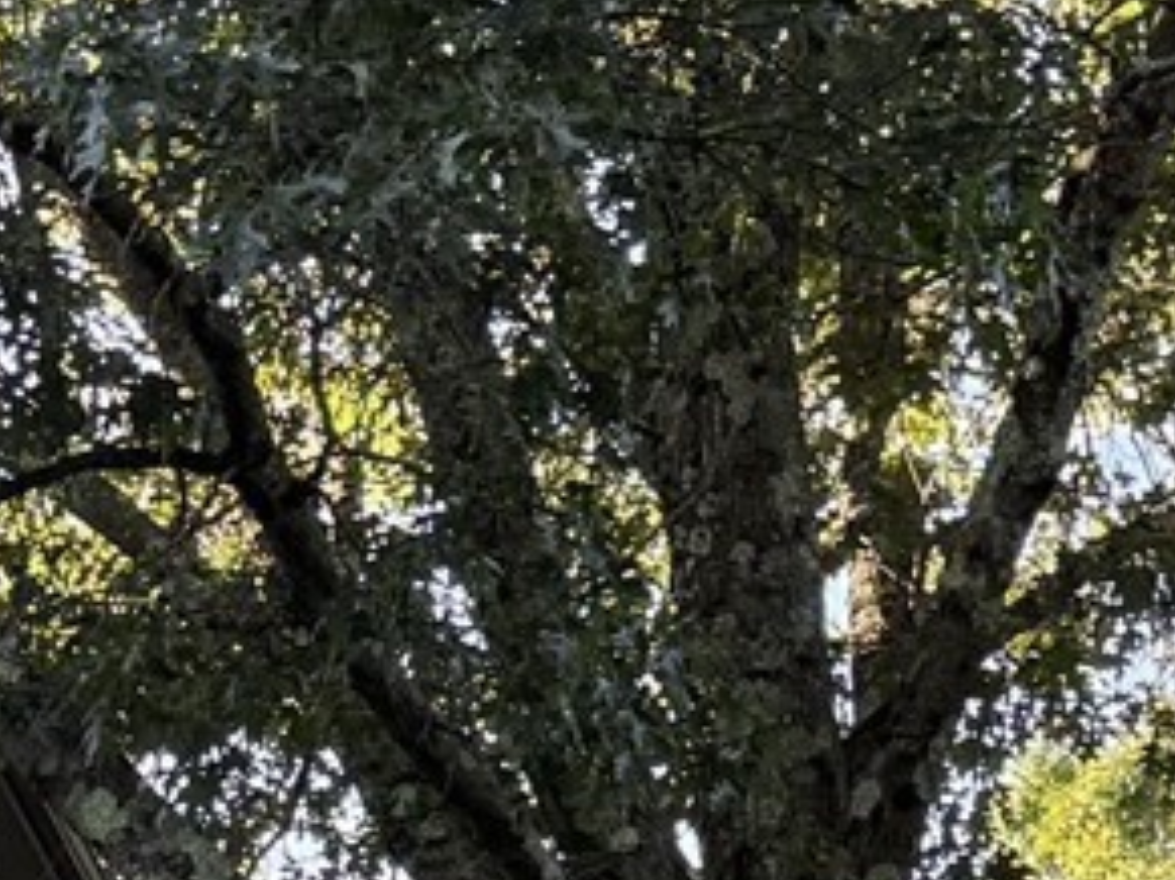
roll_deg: +1.3
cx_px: -157
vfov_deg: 8.2
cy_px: 2034
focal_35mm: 169
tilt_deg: +12.2
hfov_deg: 11.5
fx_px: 5734
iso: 100
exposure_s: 1/269
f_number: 1.78
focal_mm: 6.76
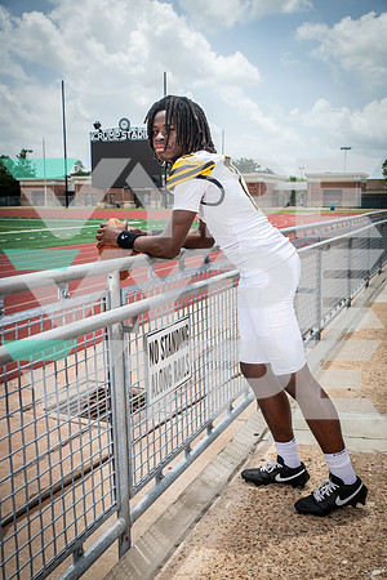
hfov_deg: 35.1
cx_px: 194
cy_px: 290
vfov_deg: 50.7
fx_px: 613
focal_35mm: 38
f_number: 7.1
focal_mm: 38
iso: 160
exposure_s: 1/400
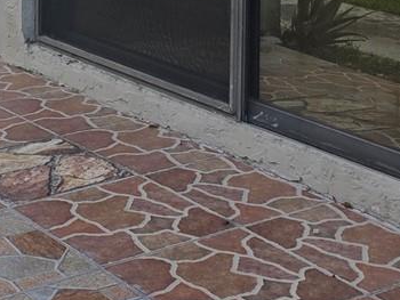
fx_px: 1214
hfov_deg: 18.1
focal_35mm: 105
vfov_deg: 13.6
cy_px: -99
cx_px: -22
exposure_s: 1/1276
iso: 80
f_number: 1.7
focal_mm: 6.3
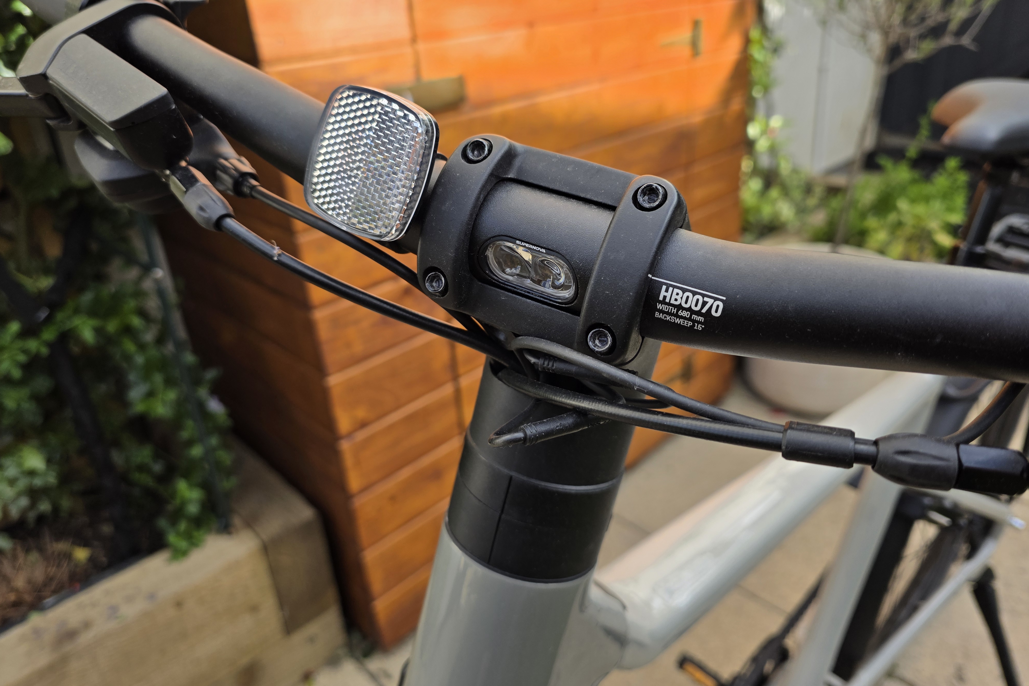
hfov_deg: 73.7
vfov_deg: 53.0
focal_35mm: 24
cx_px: 514
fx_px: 686
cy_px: 307
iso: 80
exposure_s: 1/2423
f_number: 1.7
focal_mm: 6.3
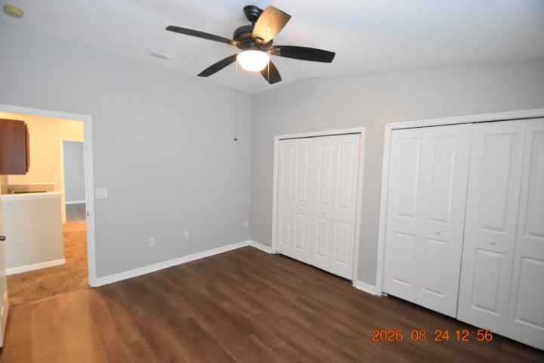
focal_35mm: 15
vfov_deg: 77.3
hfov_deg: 100.4
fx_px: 227
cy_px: 182
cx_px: 272
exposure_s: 1/60
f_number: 3.5
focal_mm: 10
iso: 3200
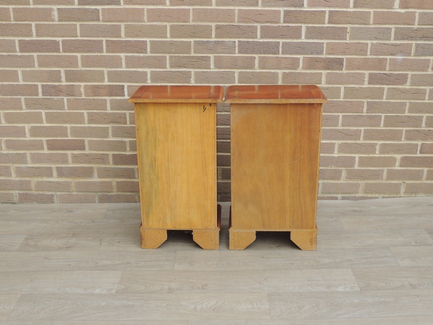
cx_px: 216
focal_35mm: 40
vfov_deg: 36.0
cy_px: 162
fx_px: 500
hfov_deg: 46.8
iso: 180
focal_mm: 7.1
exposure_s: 1/250
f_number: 3.3
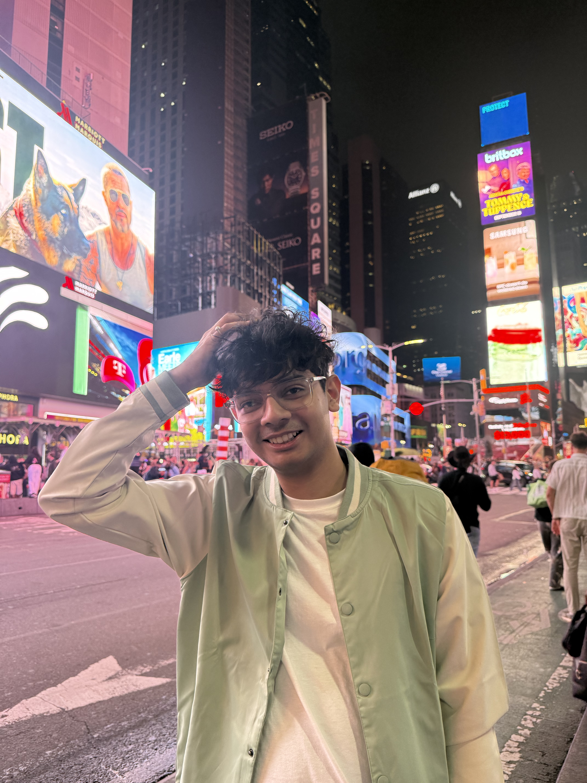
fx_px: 543
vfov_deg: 71.6
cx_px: 294
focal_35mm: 24
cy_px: 392
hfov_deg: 56.8
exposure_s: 1/120
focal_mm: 6.76
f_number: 1.78
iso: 250
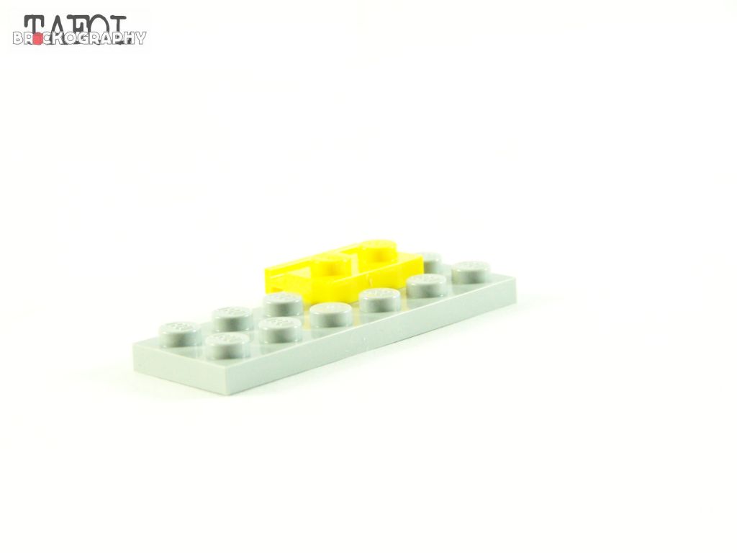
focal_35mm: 105
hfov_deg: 18.7
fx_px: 2236
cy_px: 276
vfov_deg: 14.1
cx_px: 368
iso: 400
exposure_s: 1/60
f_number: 3.6
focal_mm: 17.5
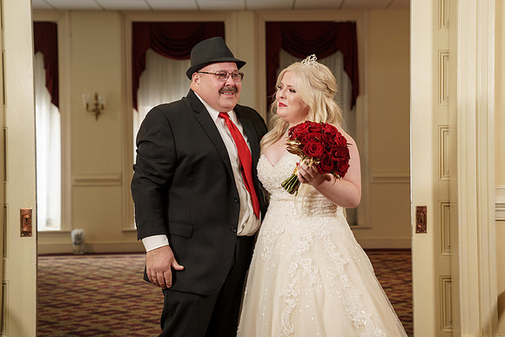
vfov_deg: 19.3
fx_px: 989
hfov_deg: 28.6
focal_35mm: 71
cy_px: 154
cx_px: 268
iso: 2000
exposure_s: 1/100
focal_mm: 65
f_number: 4
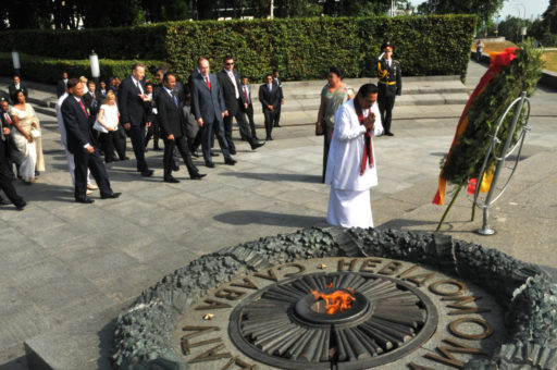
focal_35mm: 33
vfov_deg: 39.9
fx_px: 510
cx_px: 278
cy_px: 185
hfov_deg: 57.3
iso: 400
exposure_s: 1/160
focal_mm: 22
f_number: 20
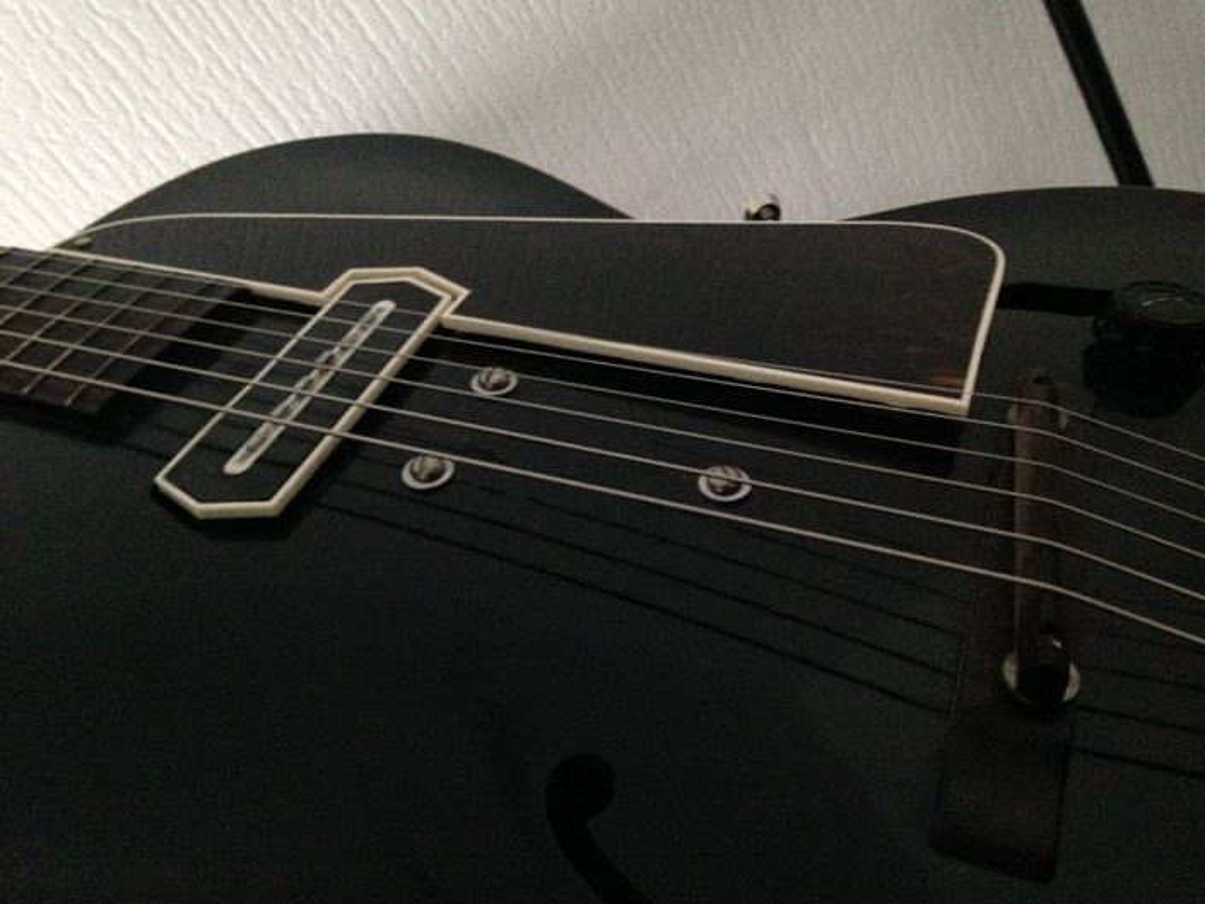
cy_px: 452
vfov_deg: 43.0
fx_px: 1149
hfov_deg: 55.3
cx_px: 602
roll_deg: +40.0
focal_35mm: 33
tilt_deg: -34.5
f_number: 2.4
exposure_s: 1/15
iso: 800
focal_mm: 4.12
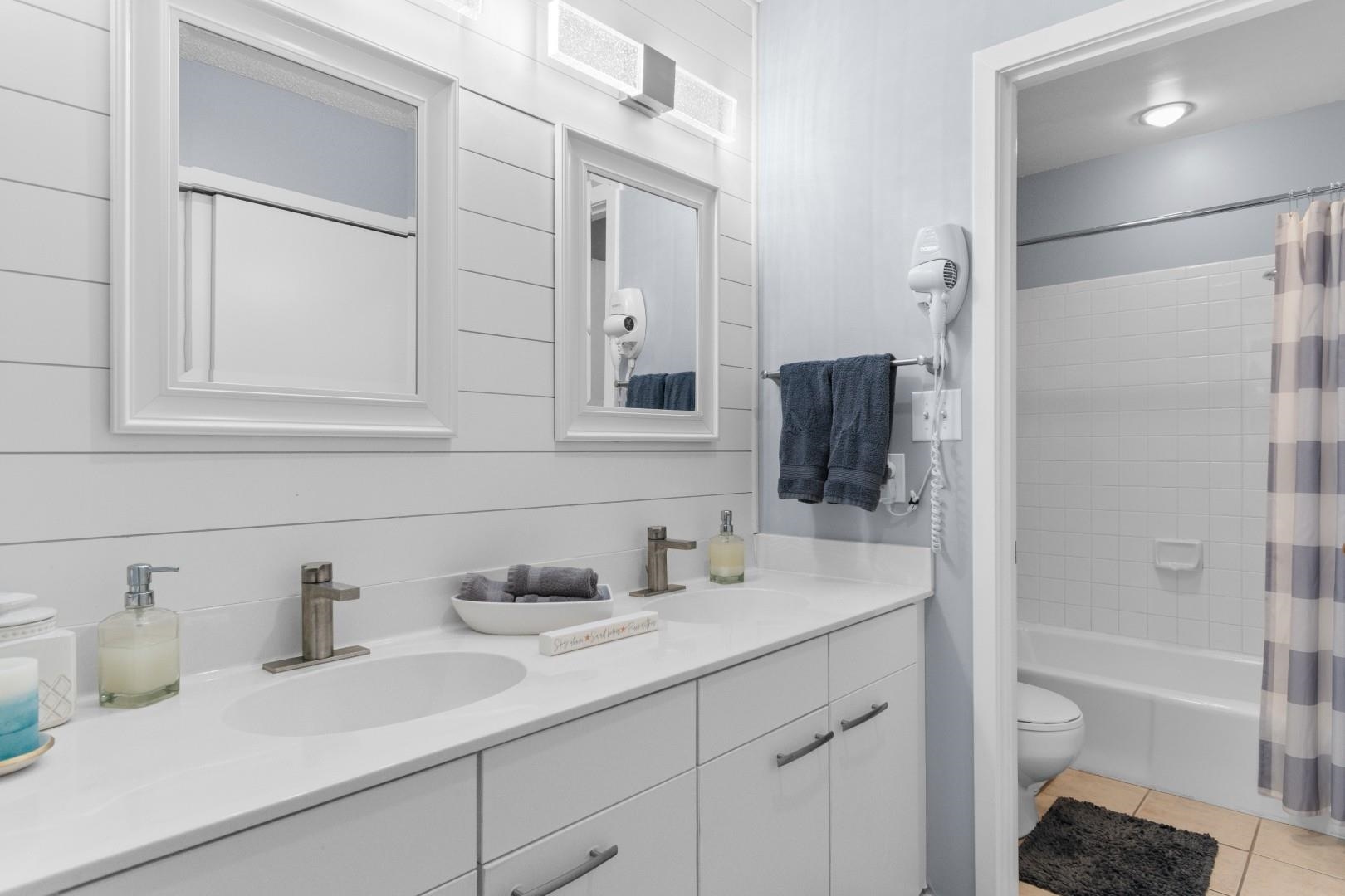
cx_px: 672
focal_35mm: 19
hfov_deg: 86.9
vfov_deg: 64.6
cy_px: 448
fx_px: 710
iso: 100
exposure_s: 1/5
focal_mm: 13
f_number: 5
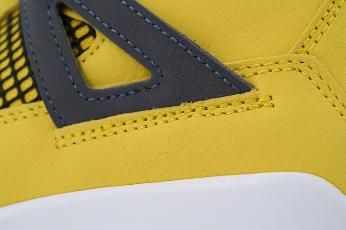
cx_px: 173
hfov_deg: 18.4
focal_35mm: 111
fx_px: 1066
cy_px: 115
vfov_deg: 12.3
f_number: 13
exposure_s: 1/100
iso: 400
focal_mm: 110
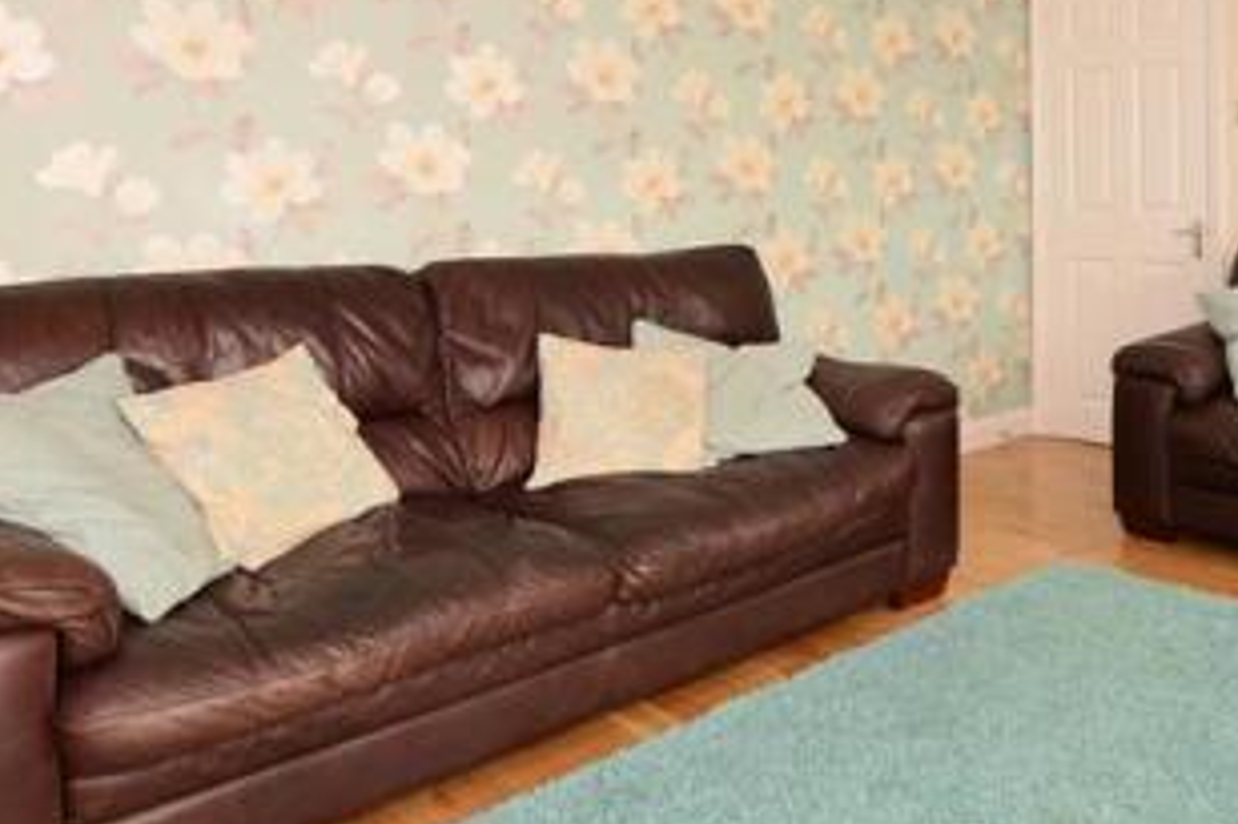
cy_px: 143
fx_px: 1100
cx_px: 953
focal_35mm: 32
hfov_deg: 55.4
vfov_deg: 39.2
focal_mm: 10
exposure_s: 1/5
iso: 200
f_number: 5
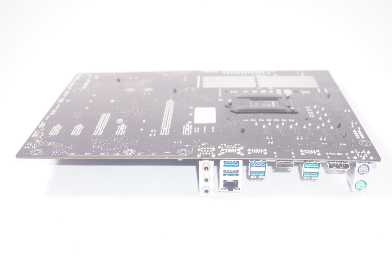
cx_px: 196
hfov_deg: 41.1
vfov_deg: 28.0
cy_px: 130
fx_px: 522
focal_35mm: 48
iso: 200
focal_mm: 32
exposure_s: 1/60
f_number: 5.6
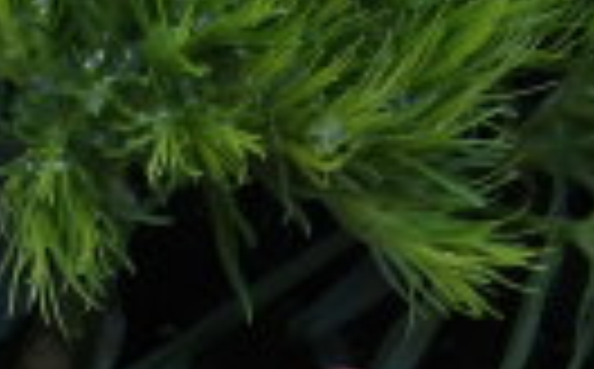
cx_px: -158
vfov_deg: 6.8
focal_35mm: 175
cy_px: 1076
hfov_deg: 11.7
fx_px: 2828
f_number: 3.3
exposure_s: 1/73
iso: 100
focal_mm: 6.1
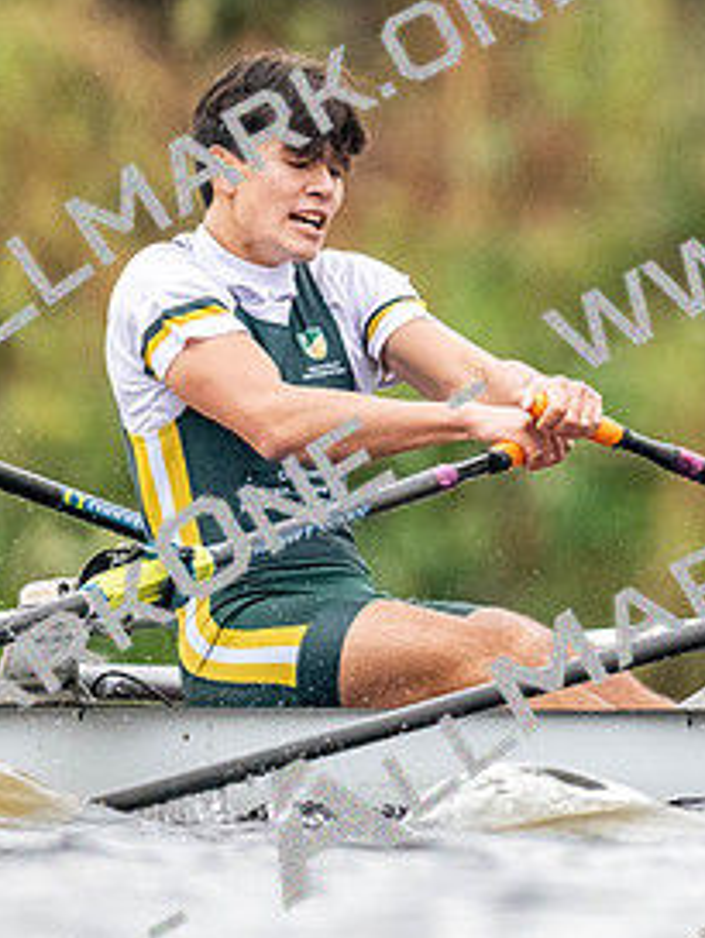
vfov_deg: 1.1
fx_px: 49818
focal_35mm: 1836
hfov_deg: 0.8
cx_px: 966
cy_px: 378
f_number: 4
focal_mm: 600
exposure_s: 1/2500
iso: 4000
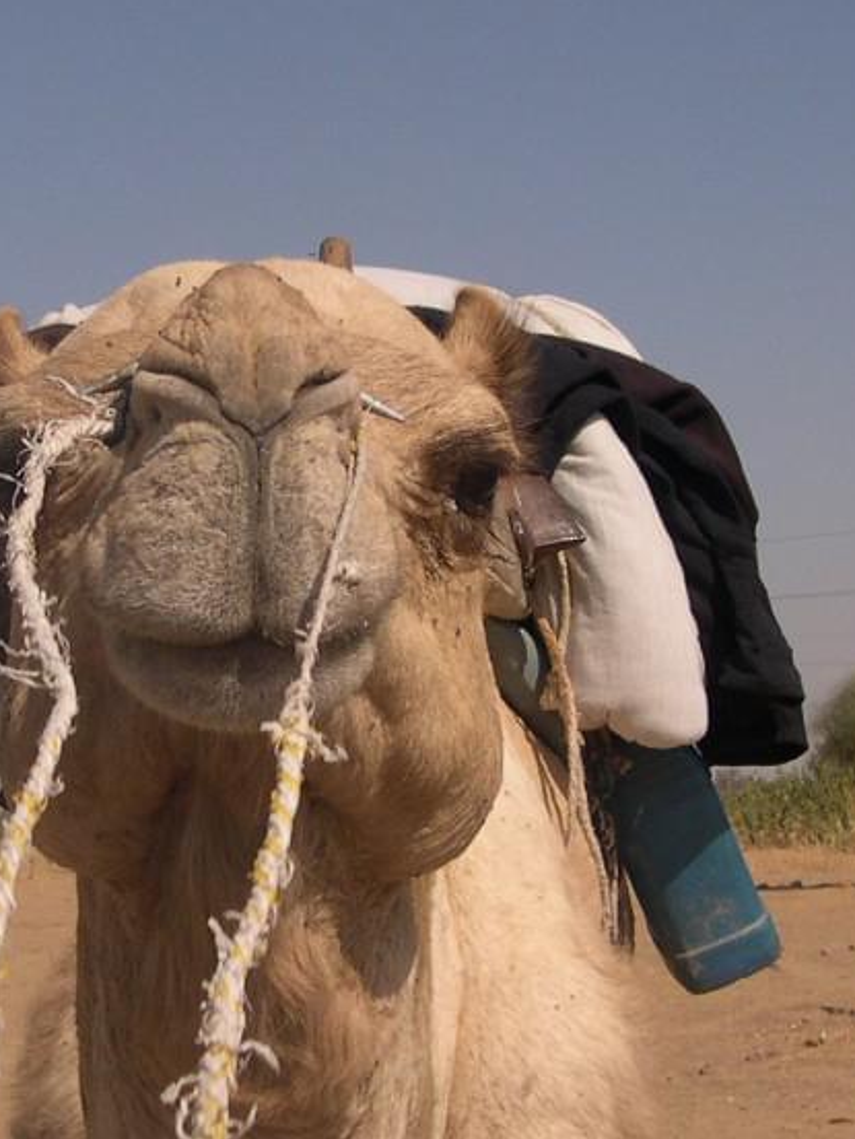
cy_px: 583
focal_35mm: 88
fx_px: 2897
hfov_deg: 16.7
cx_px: 192
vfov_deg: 22.2
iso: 100
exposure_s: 1/479
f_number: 7.6
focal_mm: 8
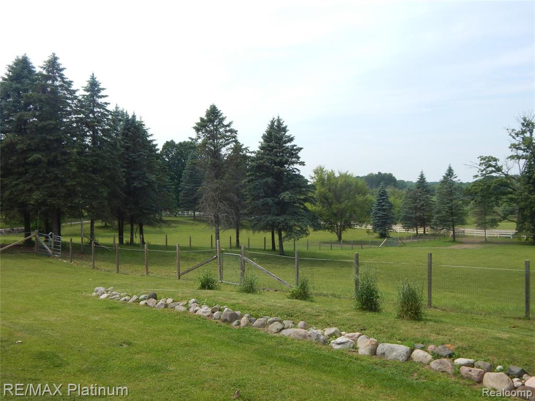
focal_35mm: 31
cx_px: 268
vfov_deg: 45.4
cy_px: 200
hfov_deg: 58.4
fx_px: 479
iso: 125
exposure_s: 1/1000
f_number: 3.2
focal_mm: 5.6
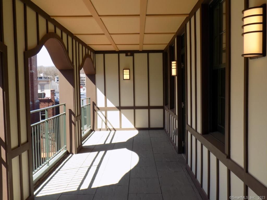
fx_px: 262
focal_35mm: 34
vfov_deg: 41.8
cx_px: 134
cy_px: 100
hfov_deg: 54.0
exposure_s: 1/250
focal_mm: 6.1
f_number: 3.4
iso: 80
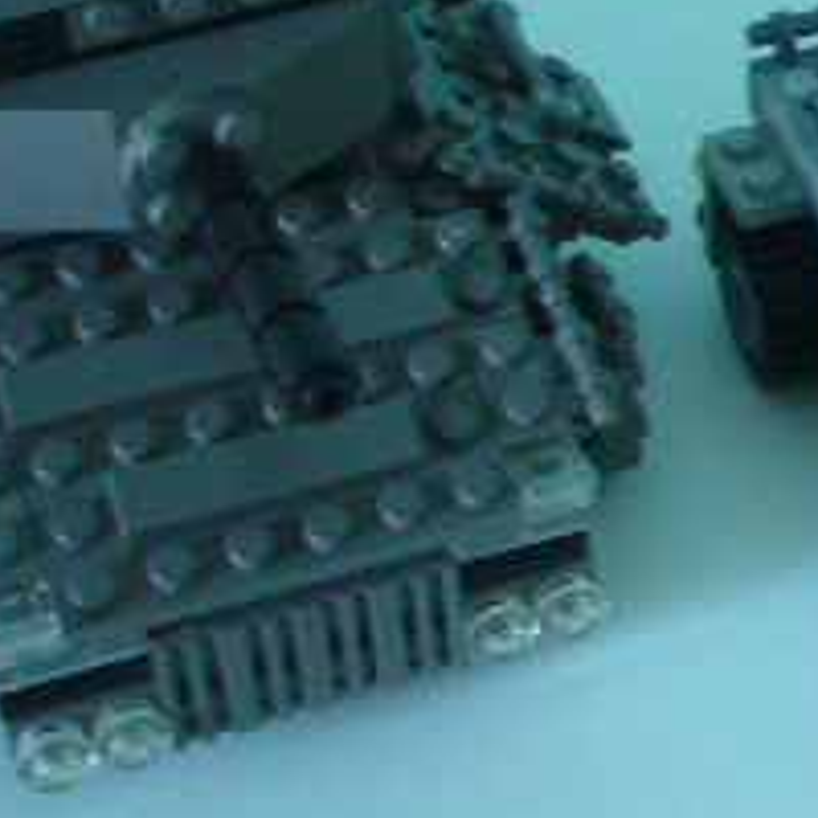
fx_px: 2647
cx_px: 998
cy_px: 274
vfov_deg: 17.5
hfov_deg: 16.8
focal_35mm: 99
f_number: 2.8
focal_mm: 5.8
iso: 160
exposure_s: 1/13
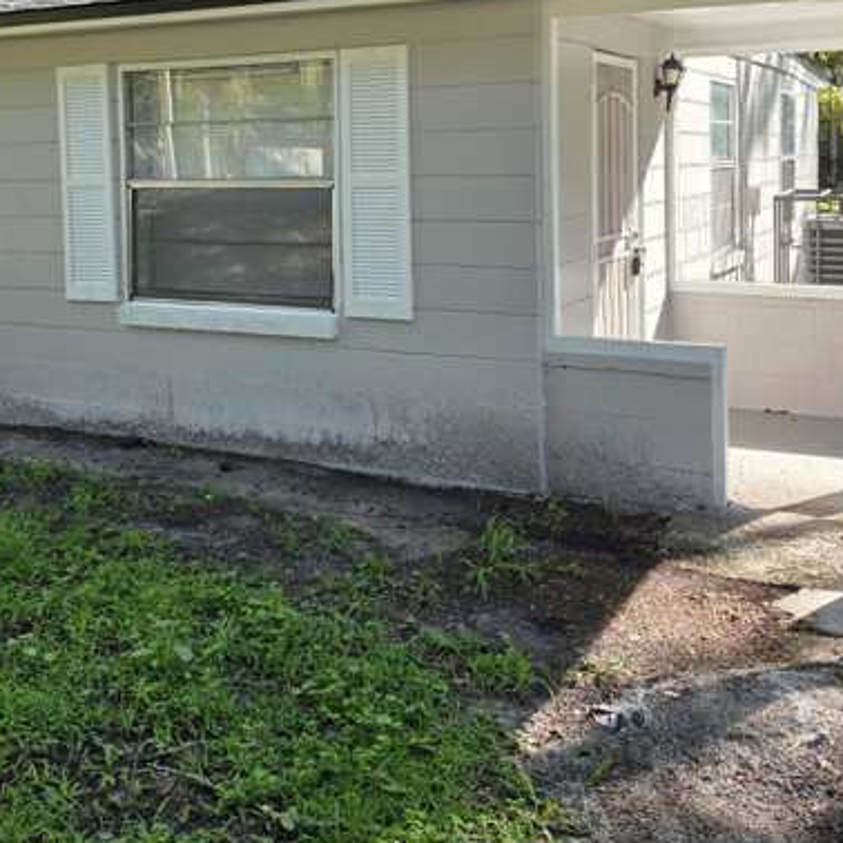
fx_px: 1185
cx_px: 335
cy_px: 219
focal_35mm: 43
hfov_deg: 39.0
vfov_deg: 38.2
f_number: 1.7
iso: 32
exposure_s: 1/359
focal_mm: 6.3
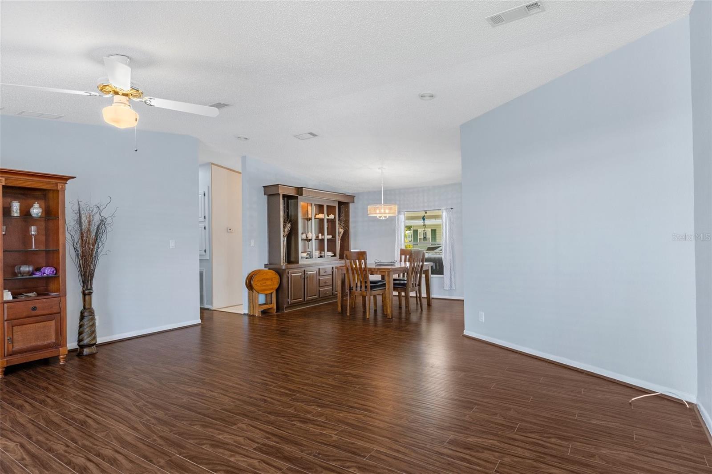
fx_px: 386
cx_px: 356
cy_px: 237
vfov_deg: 63.2
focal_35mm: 20
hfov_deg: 85.4
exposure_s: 1/2
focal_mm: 13
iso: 320
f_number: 8
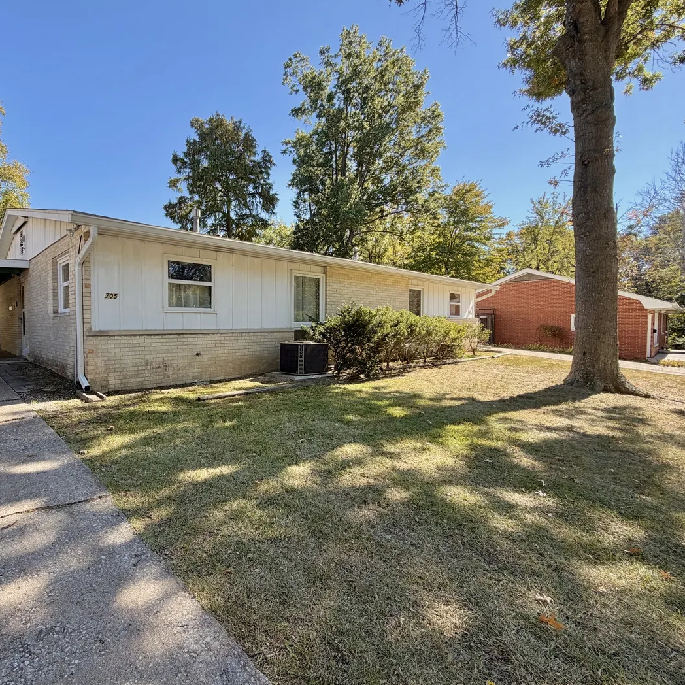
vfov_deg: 84.0
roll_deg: +0.3
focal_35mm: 17
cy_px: 339
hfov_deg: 81.7
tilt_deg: -3.2
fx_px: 381
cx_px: 239
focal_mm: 2.22
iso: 40
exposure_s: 1/506
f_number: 2.2
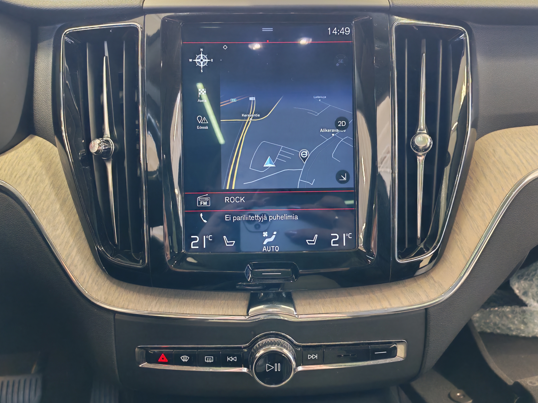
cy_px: 202
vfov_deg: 42.9
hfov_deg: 55.4
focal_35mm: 33
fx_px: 513
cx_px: 269
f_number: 1.9
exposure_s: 1/33.3
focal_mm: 6.12
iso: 1984
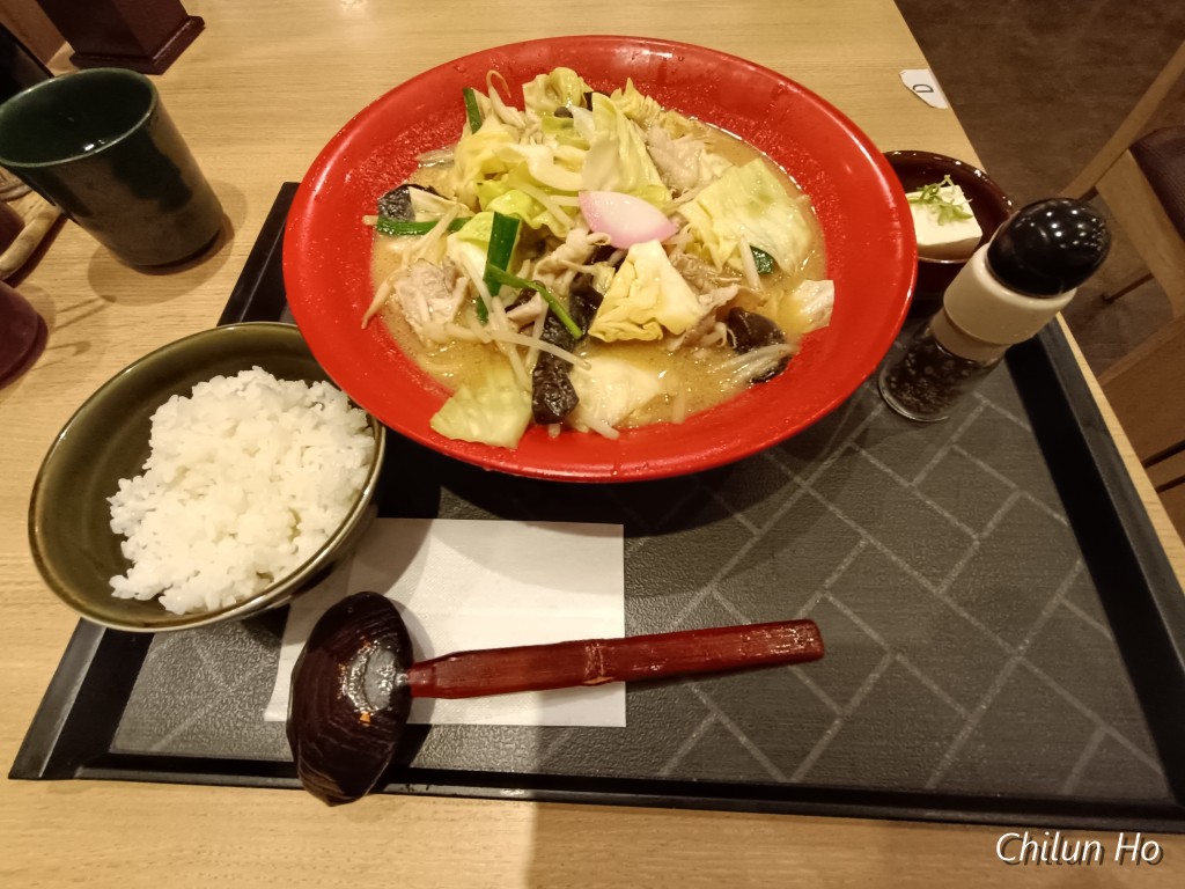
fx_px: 548
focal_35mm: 16
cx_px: 592
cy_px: 444
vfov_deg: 78.1
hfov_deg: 94.5
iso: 361
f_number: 2.2
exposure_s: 1/50
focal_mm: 1.66
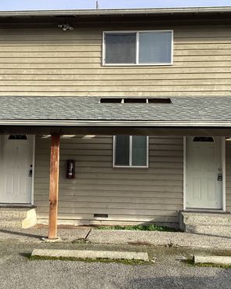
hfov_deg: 36.5
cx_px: 107
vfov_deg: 44.8
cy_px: 145
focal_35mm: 41
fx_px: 351
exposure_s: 1/384
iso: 25
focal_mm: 3.3
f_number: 2.4
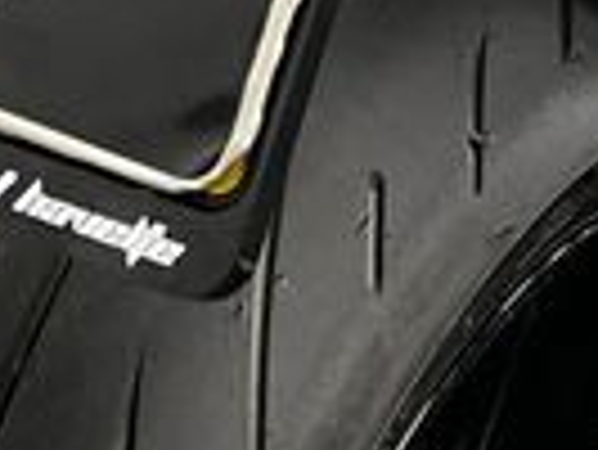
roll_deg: +0.2
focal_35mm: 125
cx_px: 157
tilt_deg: -23.2
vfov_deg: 11.0
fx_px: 2161
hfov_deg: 15.7
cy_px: -374
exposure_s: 1/50
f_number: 1.6
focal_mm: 5.1
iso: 125
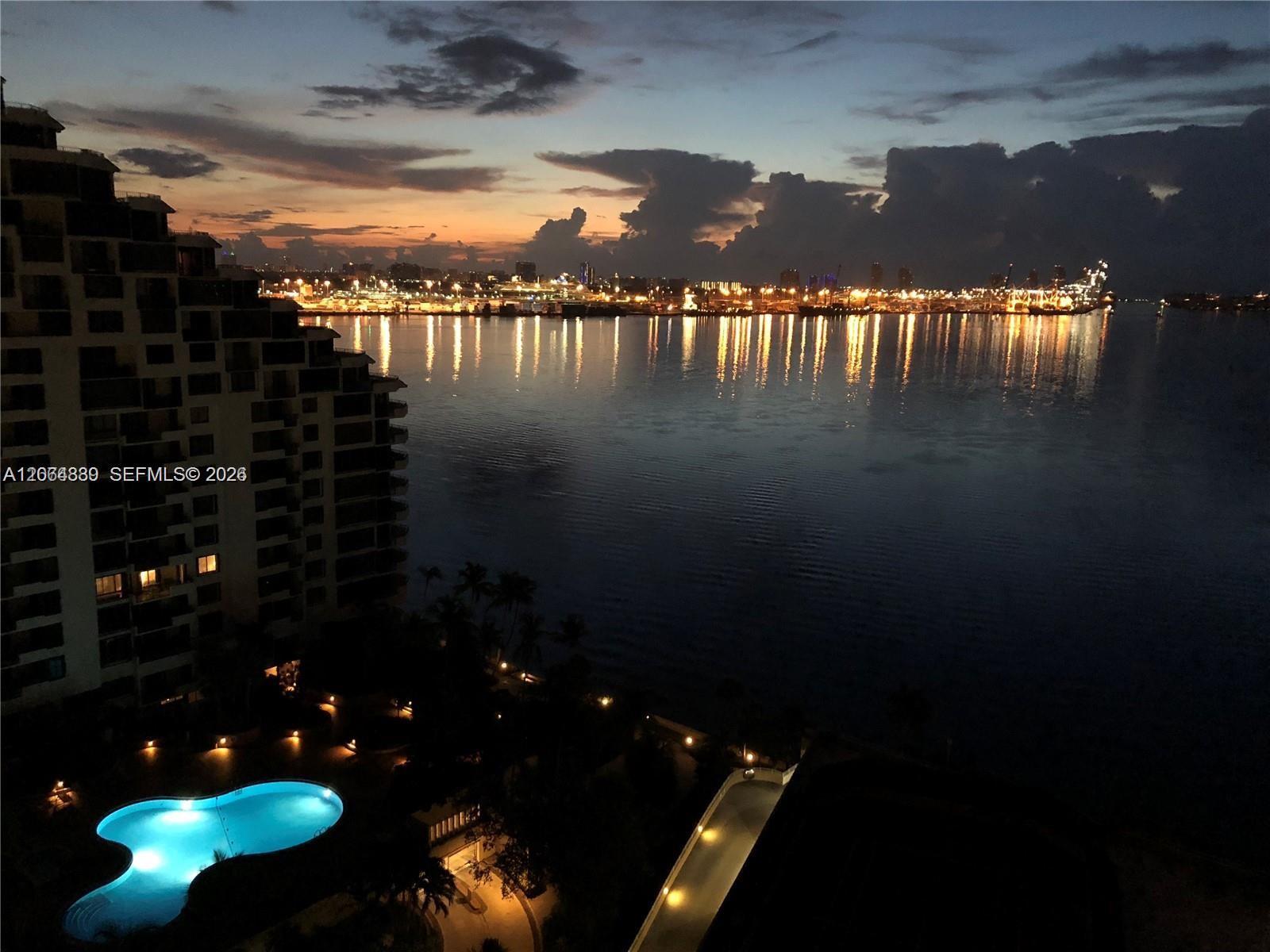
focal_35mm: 28
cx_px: 635
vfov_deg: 49.7
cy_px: 476
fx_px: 1027
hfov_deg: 63.4
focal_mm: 4
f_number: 1.8
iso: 125
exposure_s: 1/4
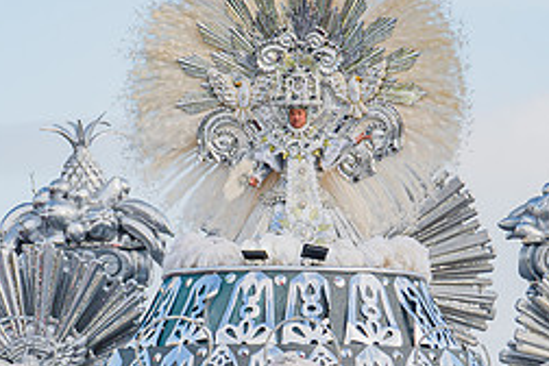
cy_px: 270
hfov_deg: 5.1
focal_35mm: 402
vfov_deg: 3.4
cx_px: 253
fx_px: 6130
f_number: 5.6
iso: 400
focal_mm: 175
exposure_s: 1/1600
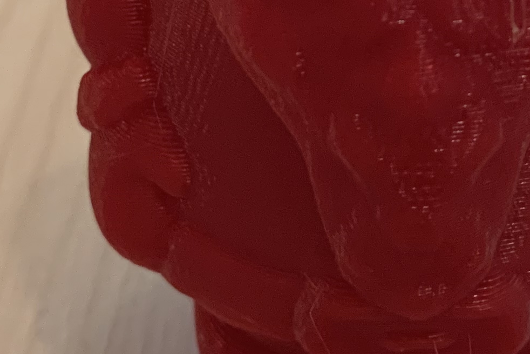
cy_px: -69
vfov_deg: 12.1
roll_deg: +1.3
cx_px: 402
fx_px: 1634
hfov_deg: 18.3
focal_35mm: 111
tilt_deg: -32.3
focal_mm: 4.25
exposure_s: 1/33
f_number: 1.8
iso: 320
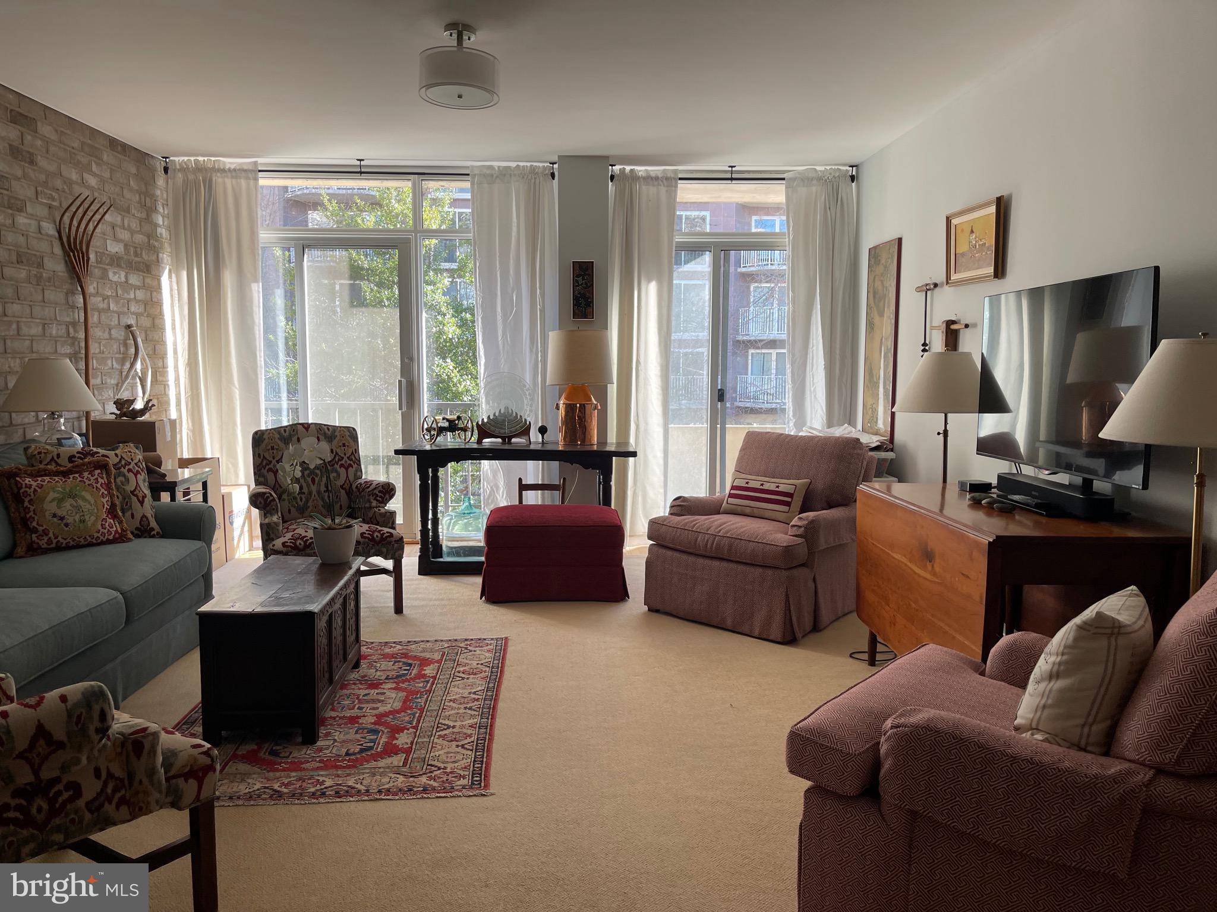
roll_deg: -0.3
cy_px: 456
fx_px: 879
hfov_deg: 69.4
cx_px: 608
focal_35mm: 25
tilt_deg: -7.0
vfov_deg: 54.9
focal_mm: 5.1
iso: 50
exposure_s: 1/121
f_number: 1.6
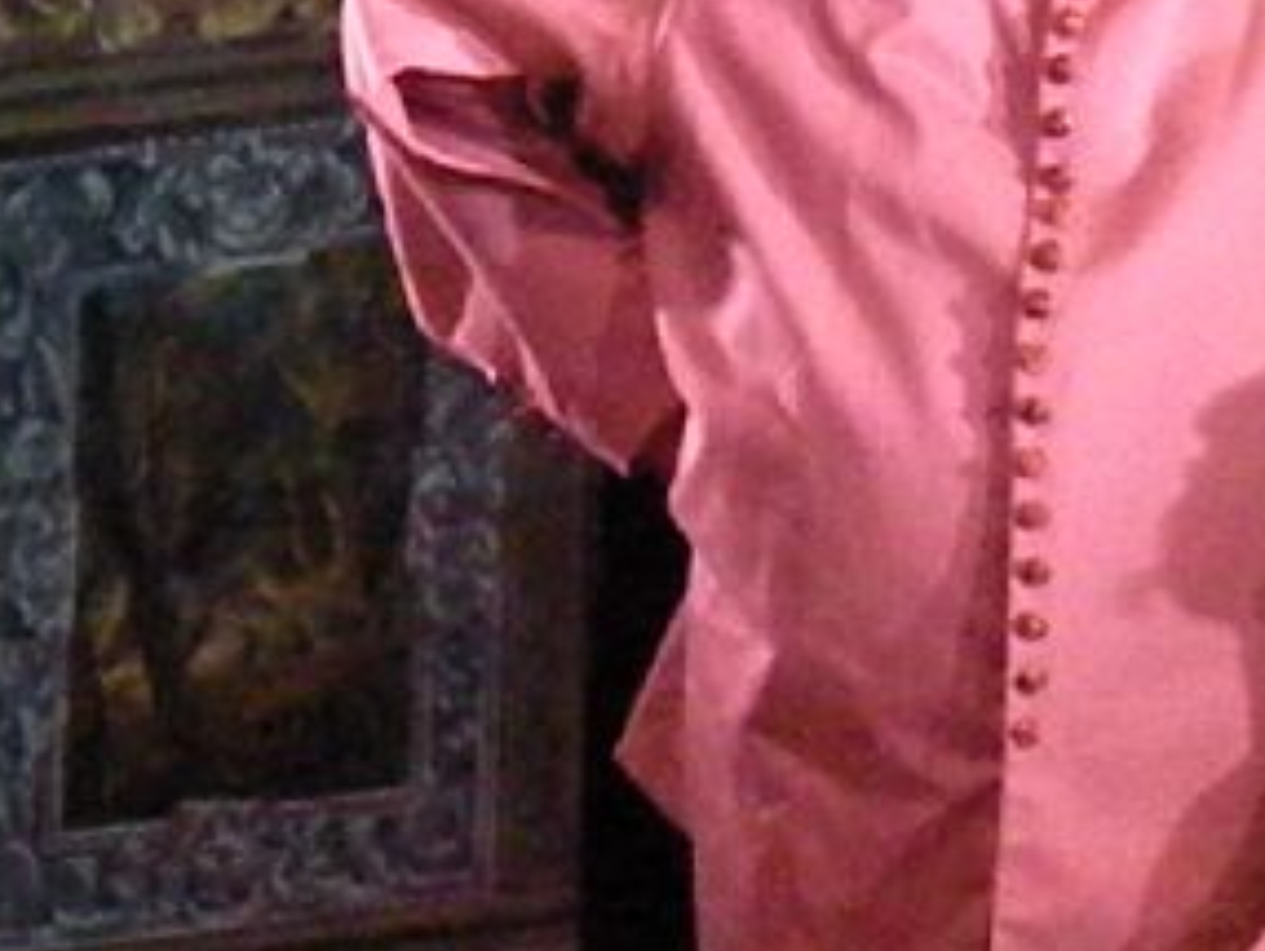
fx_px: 14410
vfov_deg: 3.8
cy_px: 531
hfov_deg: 5.0
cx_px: 880
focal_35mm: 394
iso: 3200
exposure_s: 1/250
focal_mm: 25
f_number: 5
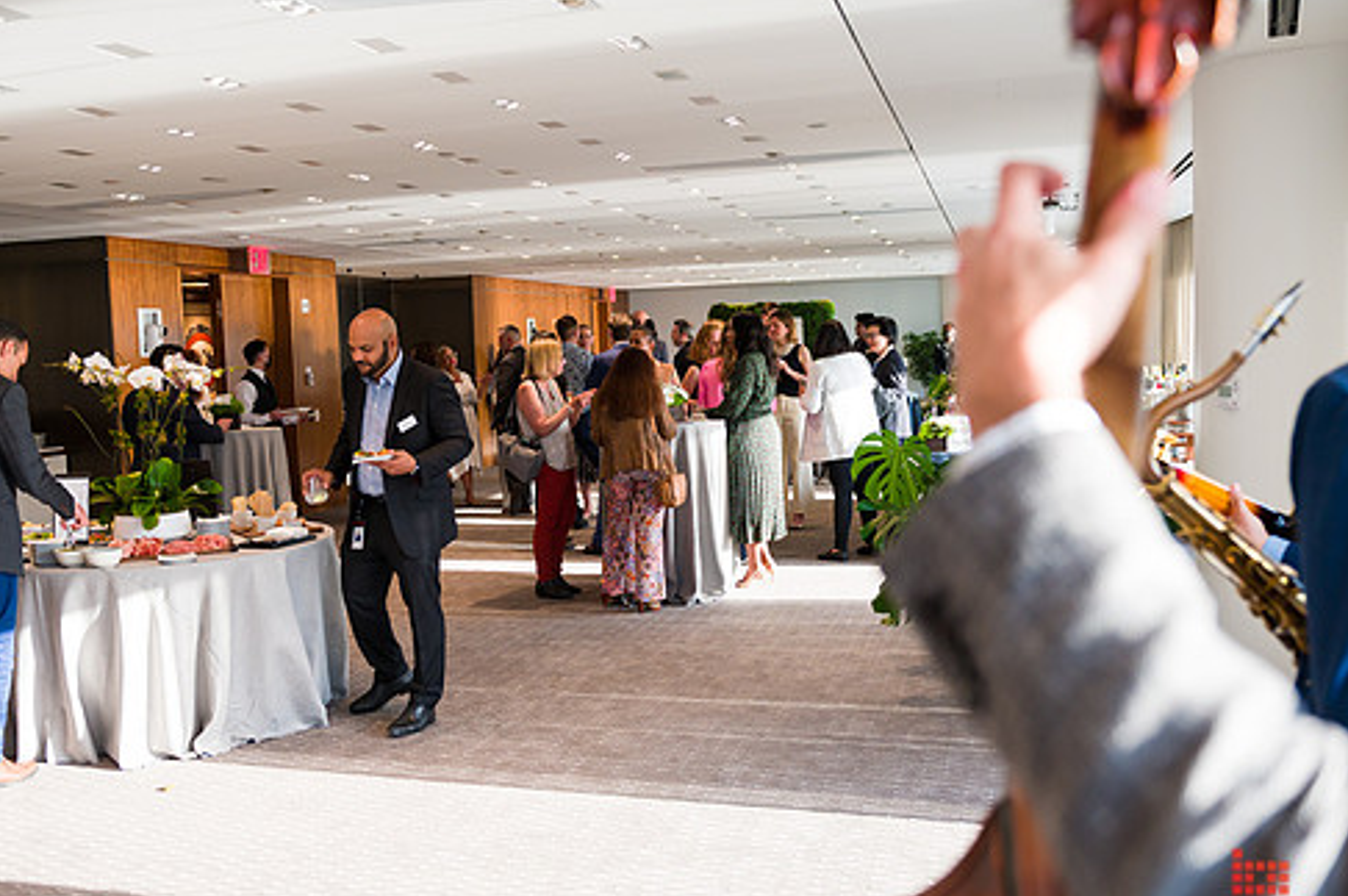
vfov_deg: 35.9
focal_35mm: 37
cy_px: 458
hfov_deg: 51.9
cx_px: 624
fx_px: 1384
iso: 640
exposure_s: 1/320
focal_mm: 31
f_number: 4
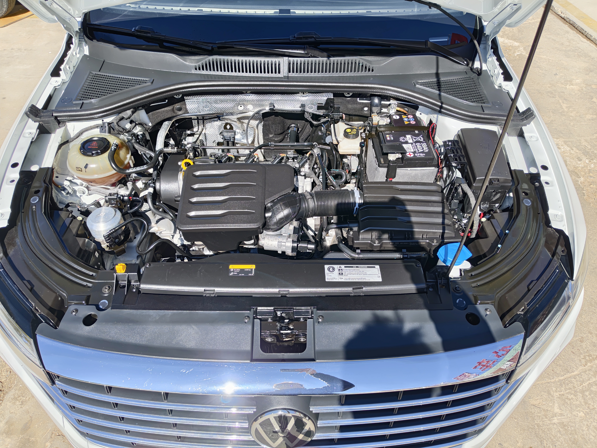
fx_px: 397
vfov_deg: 58.9
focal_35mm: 23
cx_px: 298
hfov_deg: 73.9
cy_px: 224
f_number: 1.88
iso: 71
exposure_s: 1/478
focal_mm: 5.56
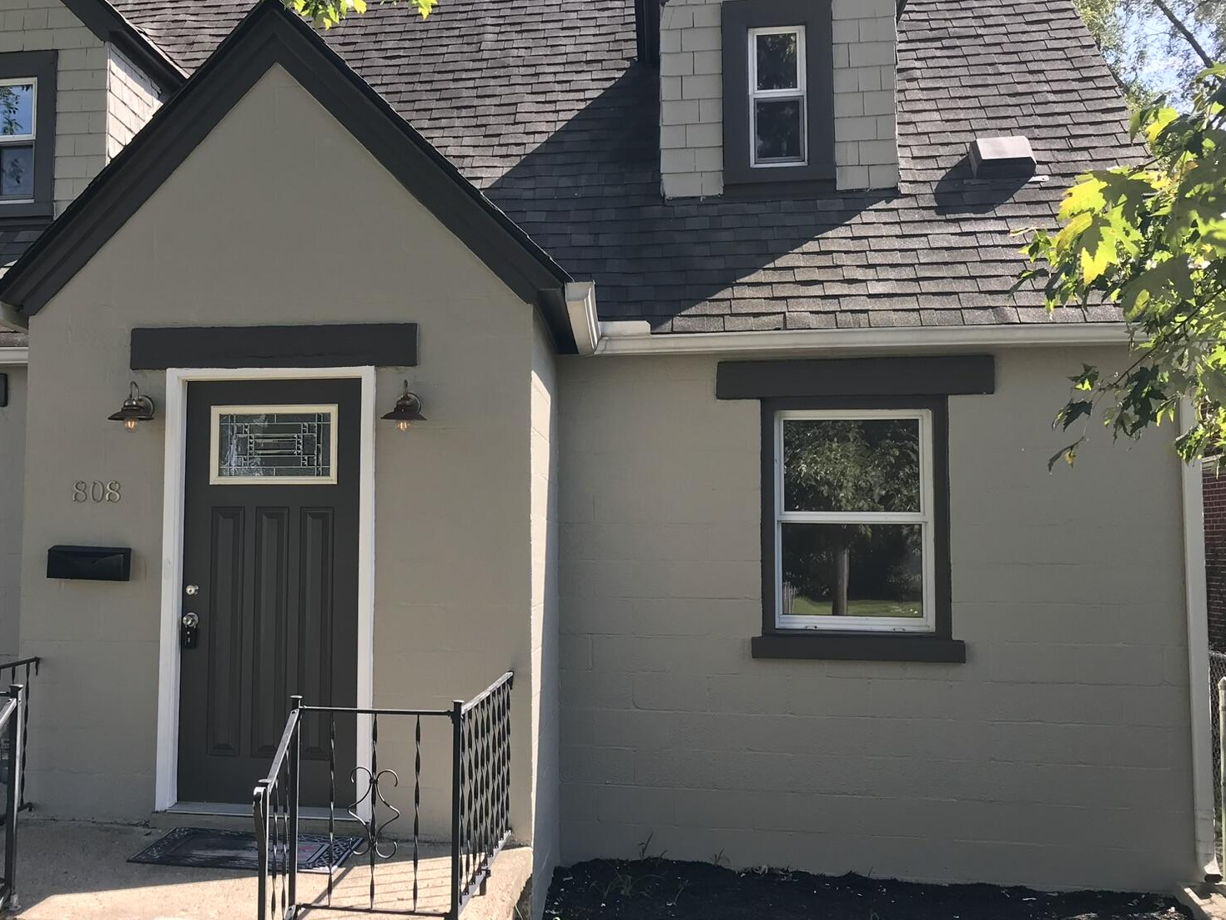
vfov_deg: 36.8
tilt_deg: +5.4
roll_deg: -0.7
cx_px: 379
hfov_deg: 46.9
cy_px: 466
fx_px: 1381
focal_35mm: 39
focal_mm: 3.99
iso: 20
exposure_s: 1/570
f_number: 1.8
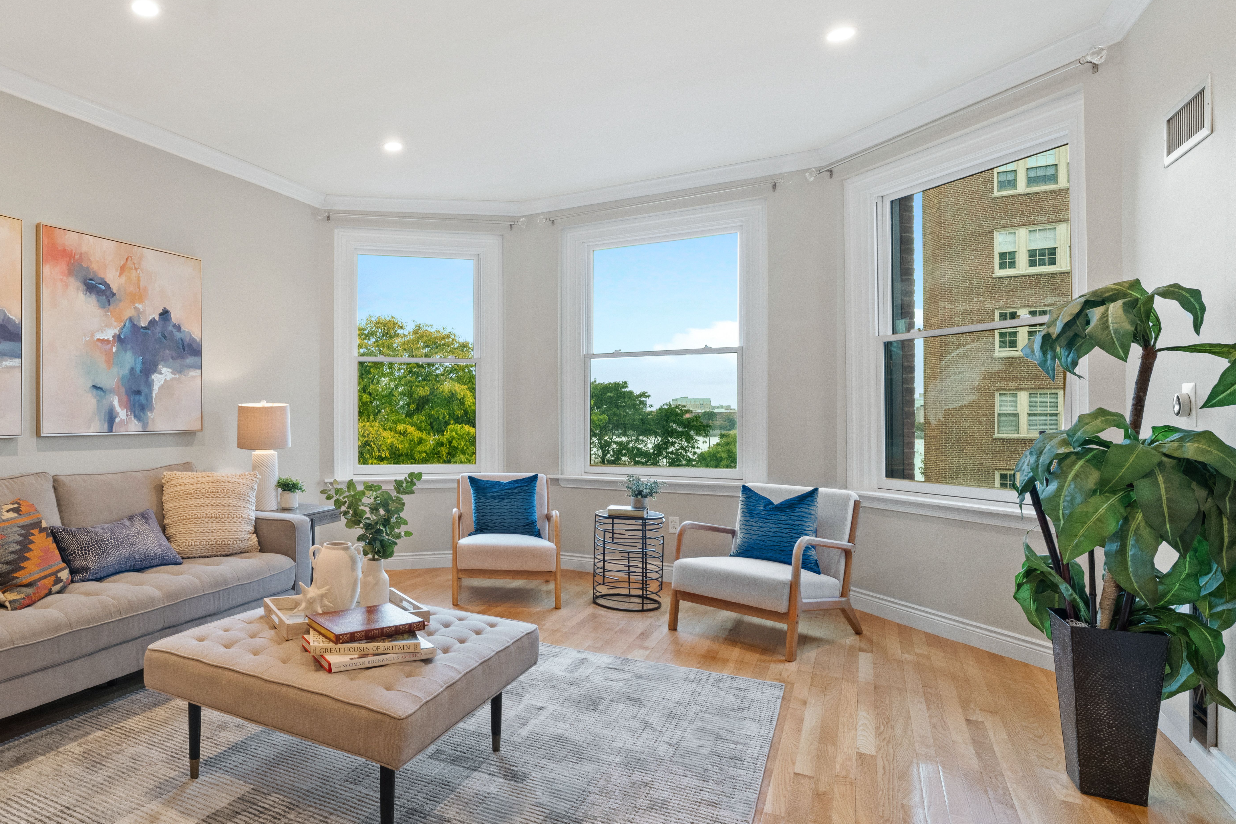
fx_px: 716
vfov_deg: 59.9
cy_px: 409
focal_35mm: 21
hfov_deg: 77.7
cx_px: 369
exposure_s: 1/1.25
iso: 1600
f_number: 11
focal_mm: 14.6
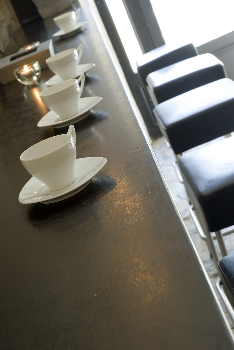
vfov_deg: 28.0
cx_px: 117
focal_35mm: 72
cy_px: 175
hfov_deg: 19.0
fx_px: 700
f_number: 9
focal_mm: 48
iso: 100
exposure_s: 1
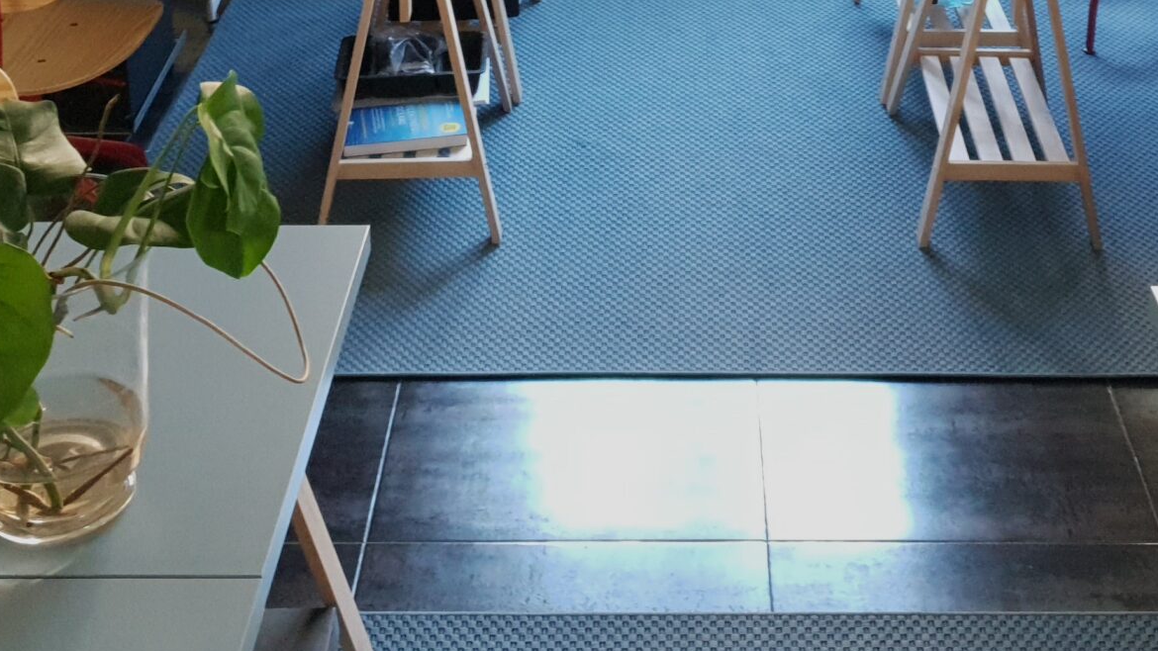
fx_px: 1904
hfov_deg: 33.7
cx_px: 717
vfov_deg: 18.0
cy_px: -223
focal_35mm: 62
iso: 320
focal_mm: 4.3
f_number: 1.5
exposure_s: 1/50
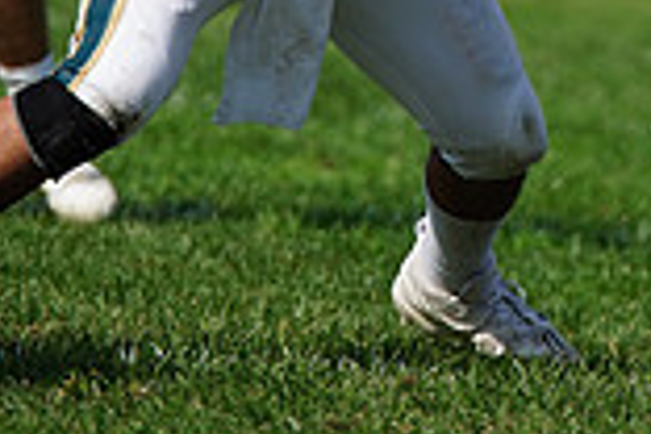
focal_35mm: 1117
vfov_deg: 1.2
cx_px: 709
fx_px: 20198
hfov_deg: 1.8
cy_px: -365
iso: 400
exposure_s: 1/8000
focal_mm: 300
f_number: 2.8
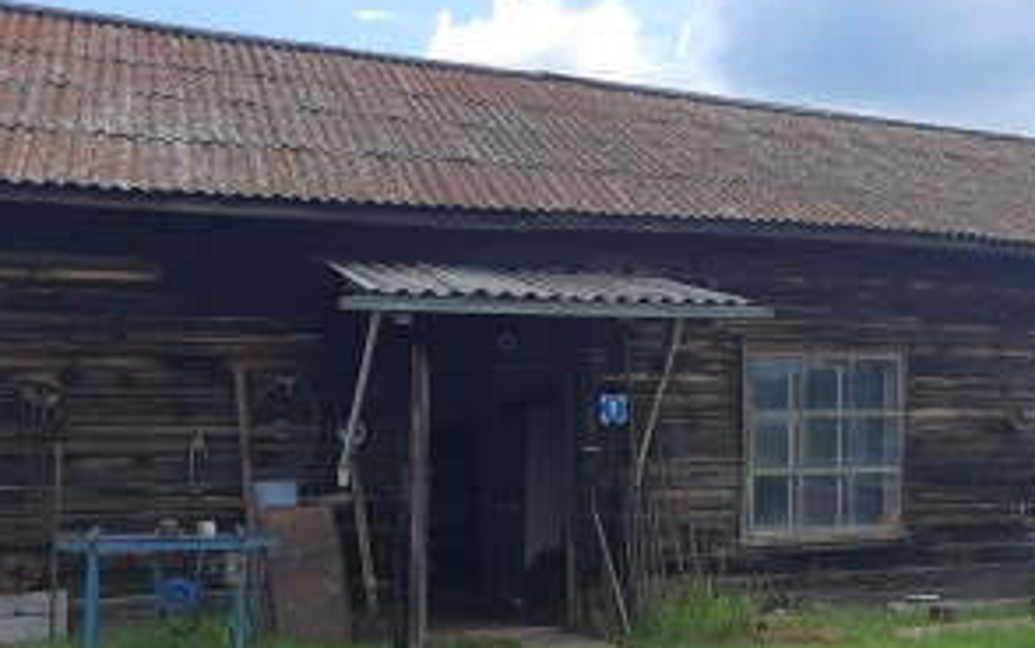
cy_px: 414
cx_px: 725
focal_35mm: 45
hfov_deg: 43.4
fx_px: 1270
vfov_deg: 28.5
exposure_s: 1/502
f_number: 2
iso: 20
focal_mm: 4.6
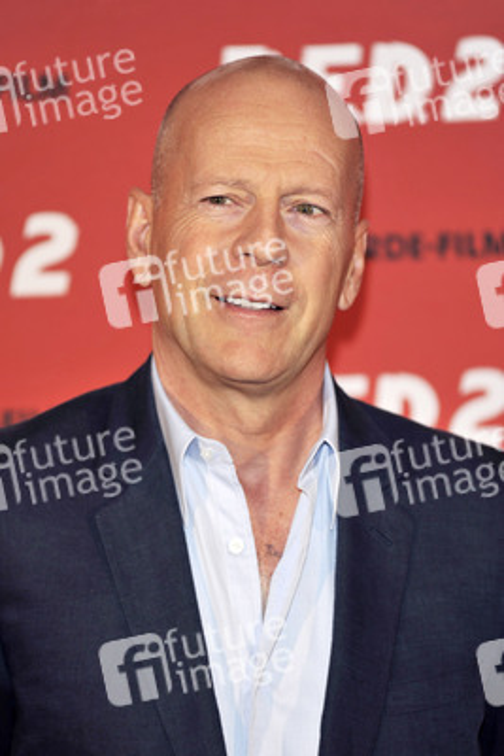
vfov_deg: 11.1
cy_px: 378
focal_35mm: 185
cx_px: 252
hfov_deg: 7.4
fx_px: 3881
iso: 400
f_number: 4
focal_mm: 185
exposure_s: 1/250
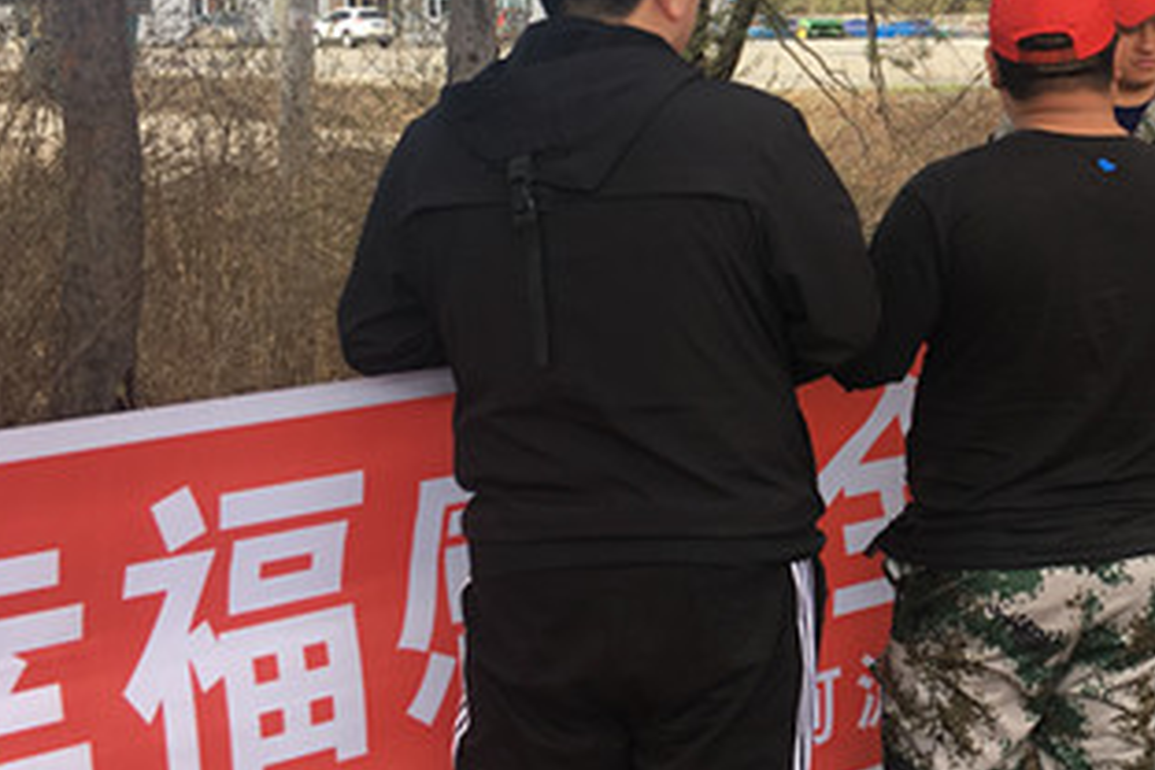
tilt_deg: -3.1
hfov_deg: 32.6
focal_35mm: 58
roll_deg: -0.1
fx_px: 1861
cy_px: 189
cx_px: 1059
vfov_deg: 23.1
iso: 25
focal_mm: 4.15
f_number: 2.2
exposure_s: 1/261
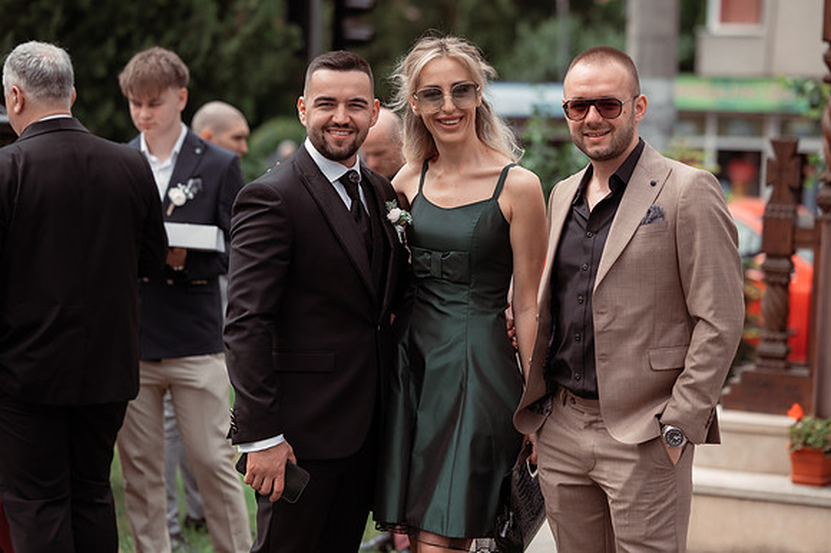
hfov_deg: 22.8
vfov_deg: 15.3
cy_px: 276
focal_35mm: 89
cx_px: 436
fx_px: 2059
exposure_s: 1/4000
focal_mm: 85
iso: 250
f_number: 2.2
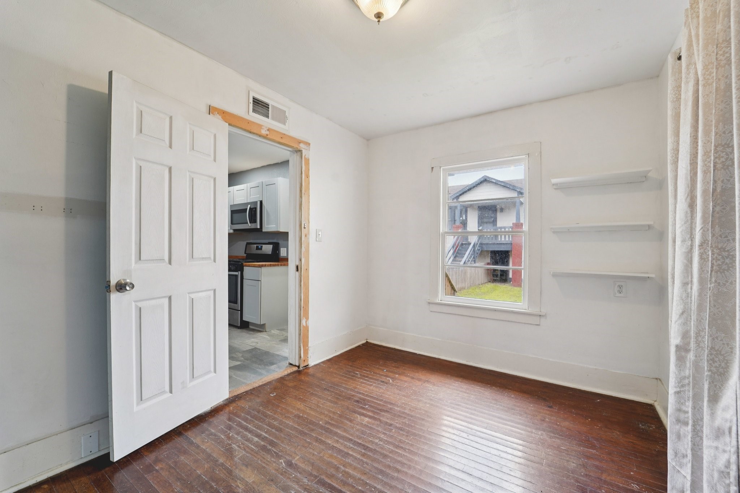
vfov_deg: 81.2
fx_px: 288
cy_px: 246
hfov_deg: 104.3
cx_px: 370
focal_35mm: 14
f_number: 8
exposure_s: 1/40
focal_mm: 14
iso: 500
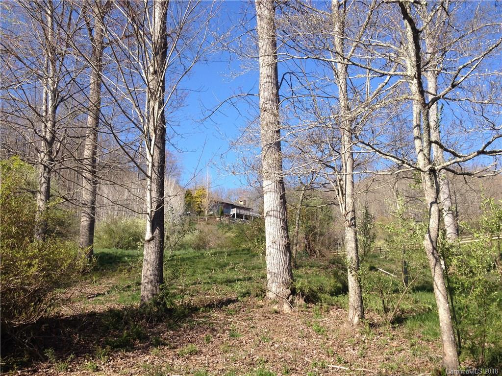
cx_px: 251
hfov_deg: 52.6
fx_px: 508
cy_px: 188
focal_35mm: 35
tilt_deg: +16.1
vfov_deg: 40.7
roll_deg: -1.0
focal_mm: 4.28
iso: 50
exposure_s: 1/812
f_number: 2.4
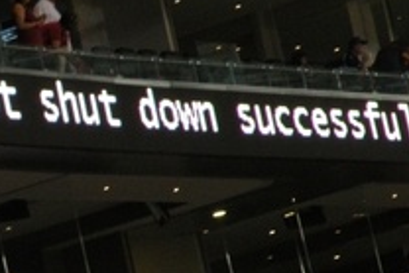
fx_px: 4400
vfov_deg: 3.6
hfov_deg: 5.3
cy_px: 131
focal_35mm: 387
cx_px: 71
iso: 298
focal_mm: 27.4
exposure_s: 1/96.1
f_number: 4.5
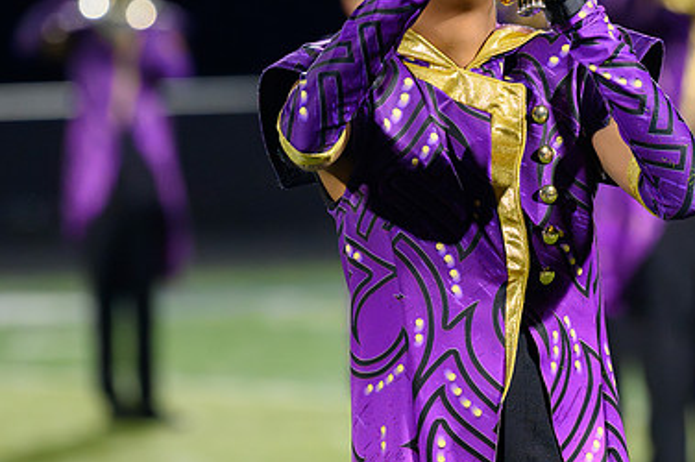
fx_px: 9528
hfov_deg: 4.2
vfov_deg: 2.8
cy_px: 177
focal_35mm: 494
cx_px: 431
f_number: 5.6
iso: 12800
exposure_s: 1/500
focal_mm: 320
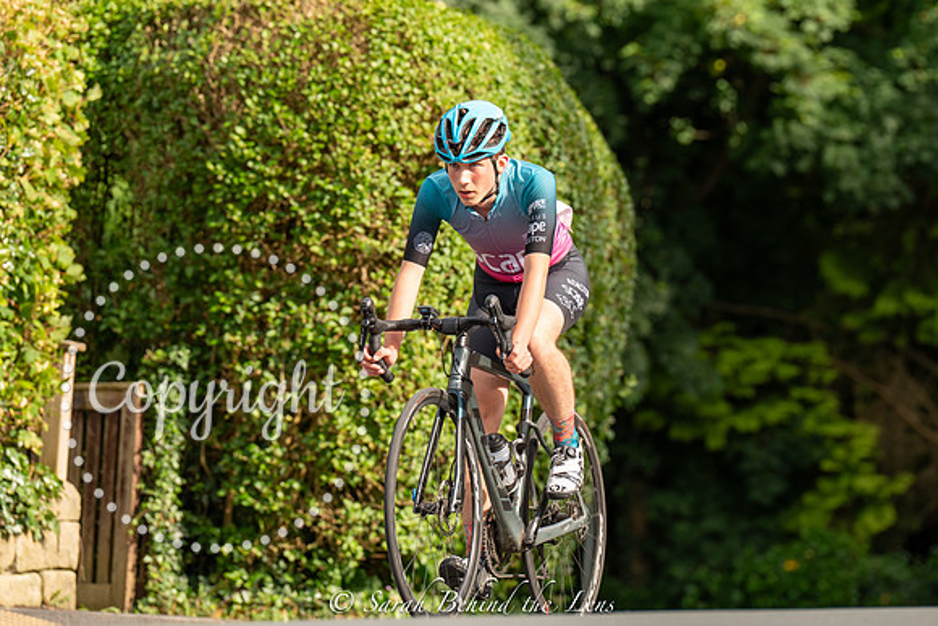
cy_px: 256
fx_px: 6169
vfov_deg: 5.8
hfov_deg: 8.7
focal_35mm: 237
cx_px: 555
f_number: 4.5
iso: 250
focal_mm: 200
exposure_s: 1/640
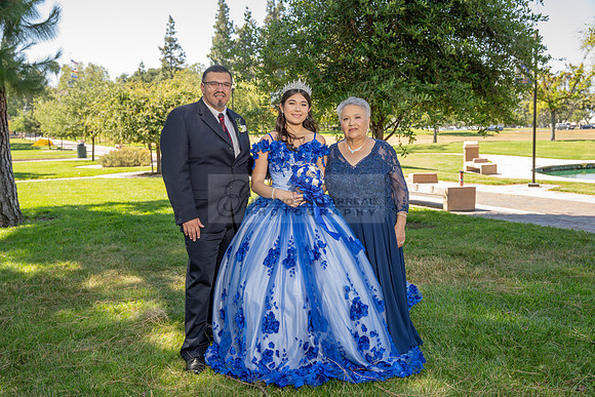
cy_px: 198
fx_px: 633
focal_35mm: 38
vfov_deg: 34.8
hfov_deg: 50.3
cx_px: 298
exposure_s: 1/125
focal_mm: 38.3
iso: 80
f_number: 5
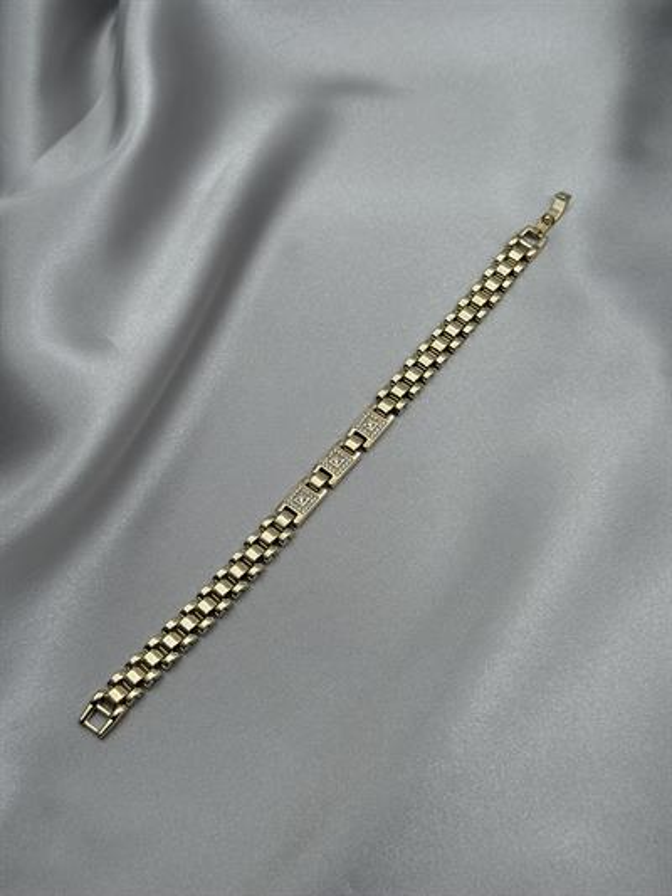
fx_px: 1242
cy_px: 448
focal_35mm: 48
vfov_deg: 39.6
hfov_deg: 30.3
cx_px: 336
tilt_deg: -63.0
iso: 64
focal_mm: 6.76
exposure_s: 1/1795
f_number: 1.78
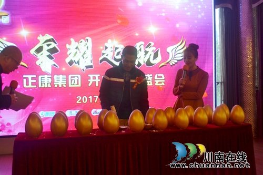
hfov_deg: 49.6
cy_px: 88
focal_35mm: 39
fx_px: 285
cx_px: 132
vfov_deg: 34.2
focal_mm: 26
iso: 400
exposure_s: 1/80
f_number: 4.5
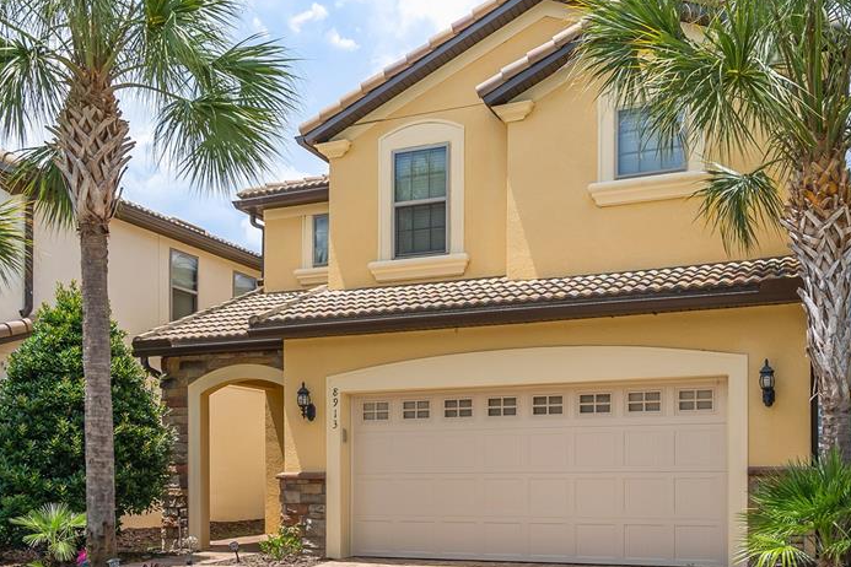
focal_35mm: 34
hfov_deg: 55.7
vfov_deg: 38.8
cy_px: 325
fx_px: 804
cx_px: 464
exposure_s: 1/500
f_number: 5
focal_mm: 23
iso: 80
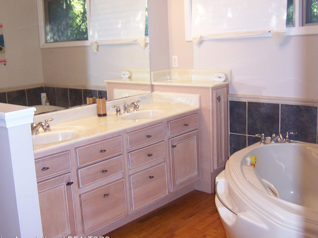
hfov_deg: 45.5
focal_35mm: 41
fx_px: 377
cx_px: 128
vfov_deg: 35.1
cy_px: 105
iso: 140
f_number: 2.8
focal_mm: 5.5
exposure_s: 1/60
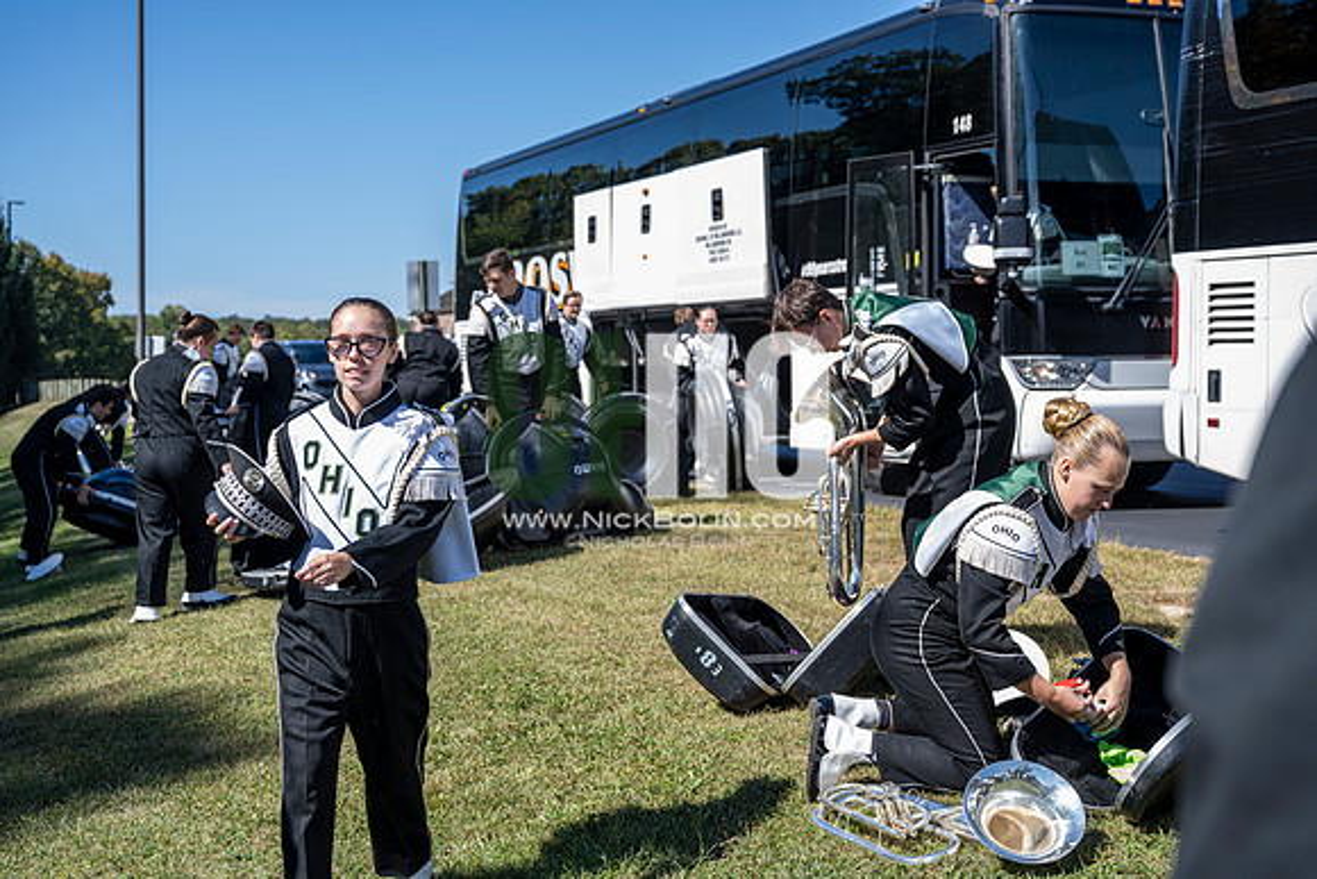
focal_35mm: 47
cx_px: 658
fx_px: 1720
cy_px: 440
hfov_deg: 41.9
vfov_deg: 28.7
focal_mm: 47
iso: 31
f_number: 4.5
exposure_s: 1/250
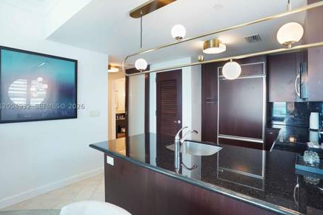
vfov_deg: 70.4
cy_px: 106
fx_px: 152
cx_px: 164
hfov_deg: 93.3
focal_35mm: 17
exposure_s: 1/160
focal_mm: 16
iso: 400
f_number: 4.5
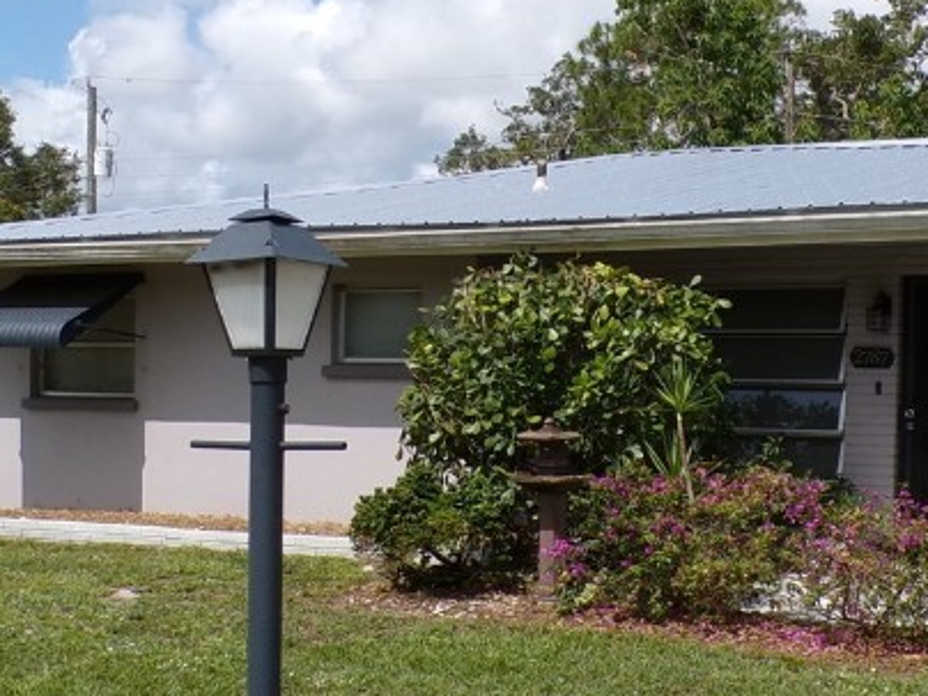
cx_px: 724
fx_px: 1903
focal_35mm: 71
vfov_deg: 20.6
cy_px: 489
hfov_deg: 26.9
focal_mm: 5
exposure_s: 1/750
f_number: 4.6
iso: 100
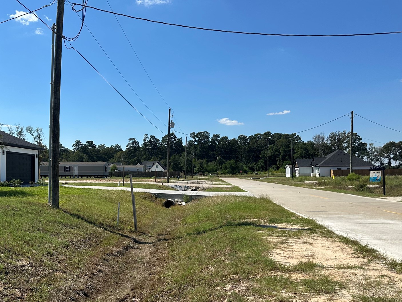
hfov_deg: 51.6
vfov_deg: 40.5
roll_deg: -0.1
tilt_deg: +0.6
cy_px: 179
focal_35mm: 35
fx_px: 406
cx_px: 133
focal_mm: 6.86
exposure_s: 1/5848
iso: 80
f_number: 1.78
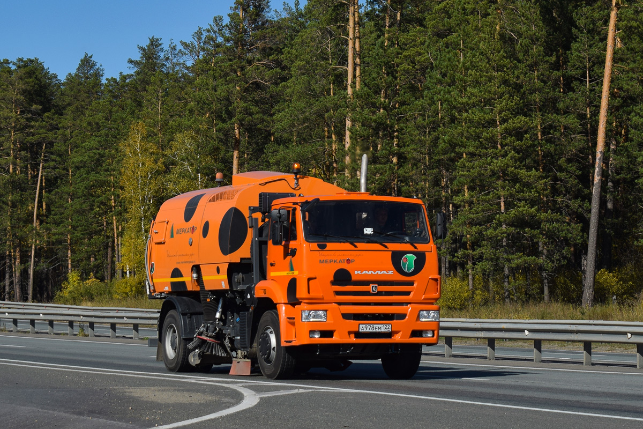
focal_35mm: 82
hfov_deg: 24.6
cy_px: 214
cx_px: 322
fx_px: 1473
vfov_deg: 16.6
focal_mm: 55
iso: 100
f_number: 5.6
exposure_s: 1/1000
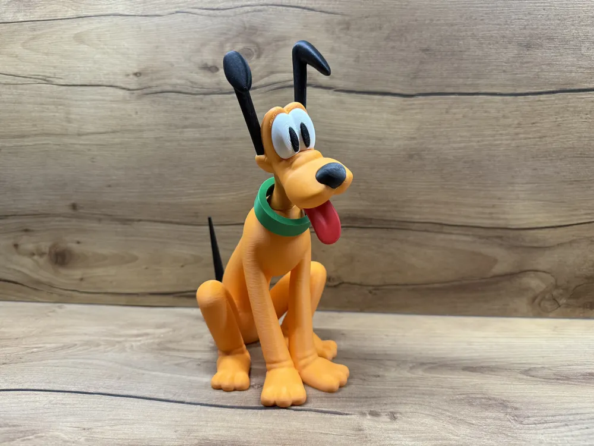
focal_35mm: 24
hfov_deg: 71.6
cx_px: 297
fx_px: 412
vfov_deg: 56.8
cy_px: 223
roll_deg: +0.0
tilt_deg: -9.2
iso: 320
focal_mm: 6.76
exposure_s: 1/41
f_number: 1.78
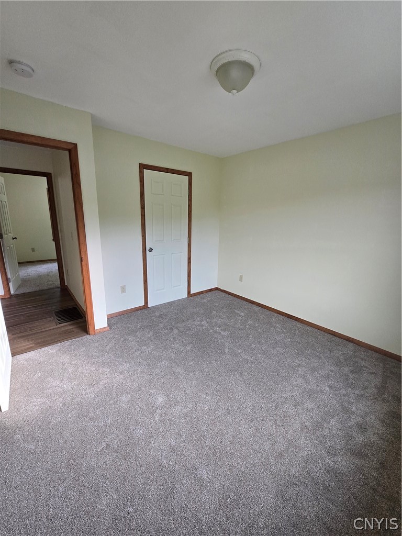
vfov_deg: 106.2
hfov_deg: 89.9
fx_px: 201
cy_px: 268
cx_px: 201
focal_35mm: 13
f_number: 2.2
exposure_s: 1/100
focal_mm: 2.2
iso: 250
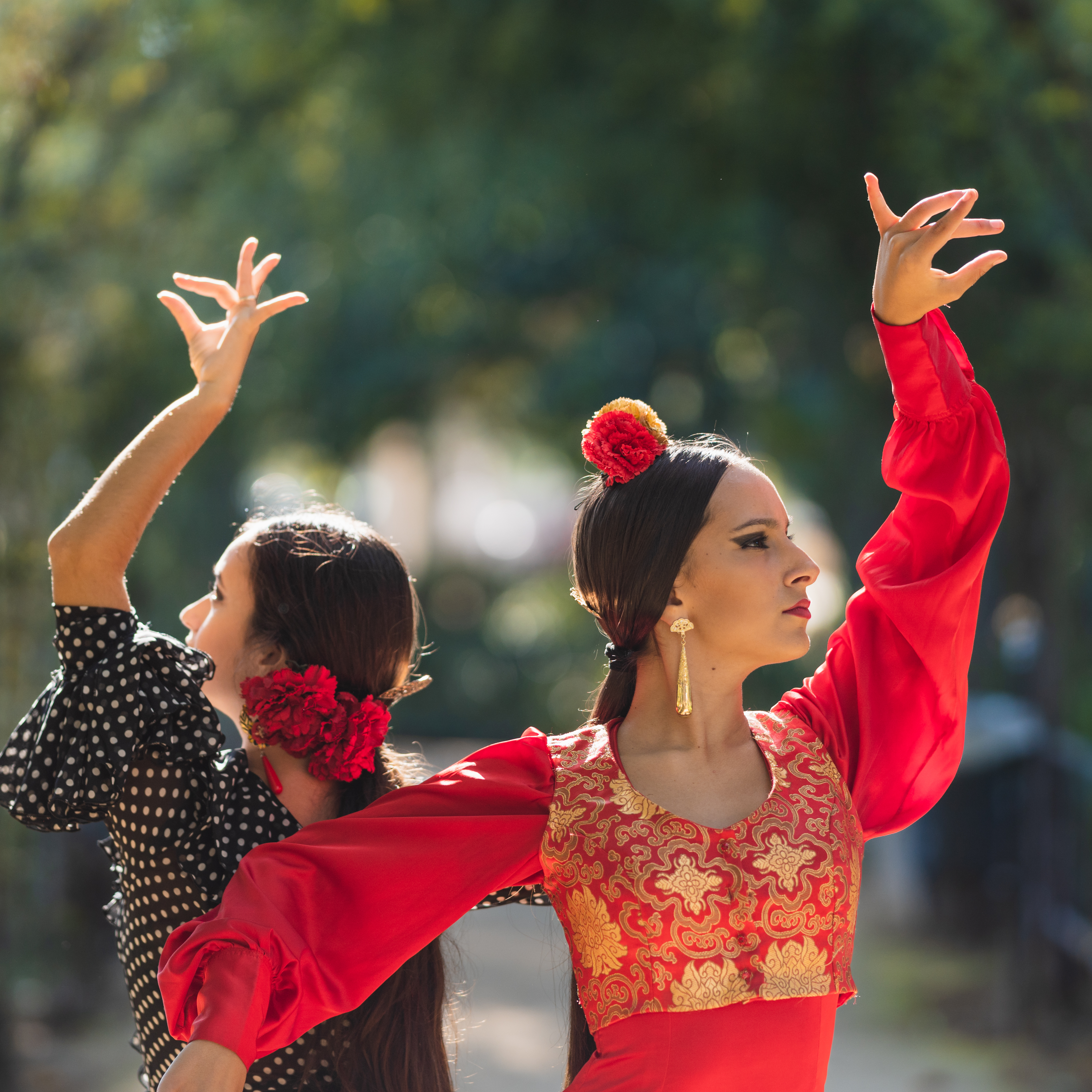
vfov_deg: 10.7
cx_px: 514
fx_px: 5805
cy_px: 546
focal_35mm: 163
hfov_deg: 10.7
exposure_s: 1/800
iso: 100
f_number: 1.4
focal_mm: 85
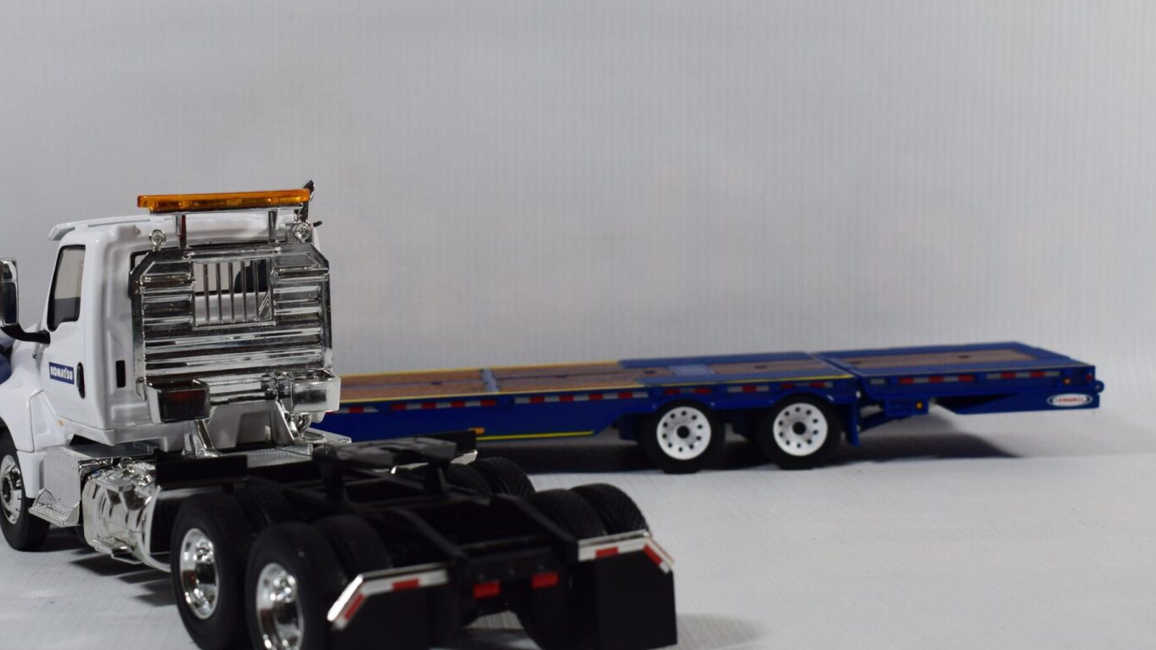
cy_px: 299
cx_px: 359
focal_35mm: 62
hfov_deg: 33.5
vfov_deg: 19.4
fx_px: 1900
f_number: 8
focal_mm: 28
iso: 400
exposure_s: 1/50
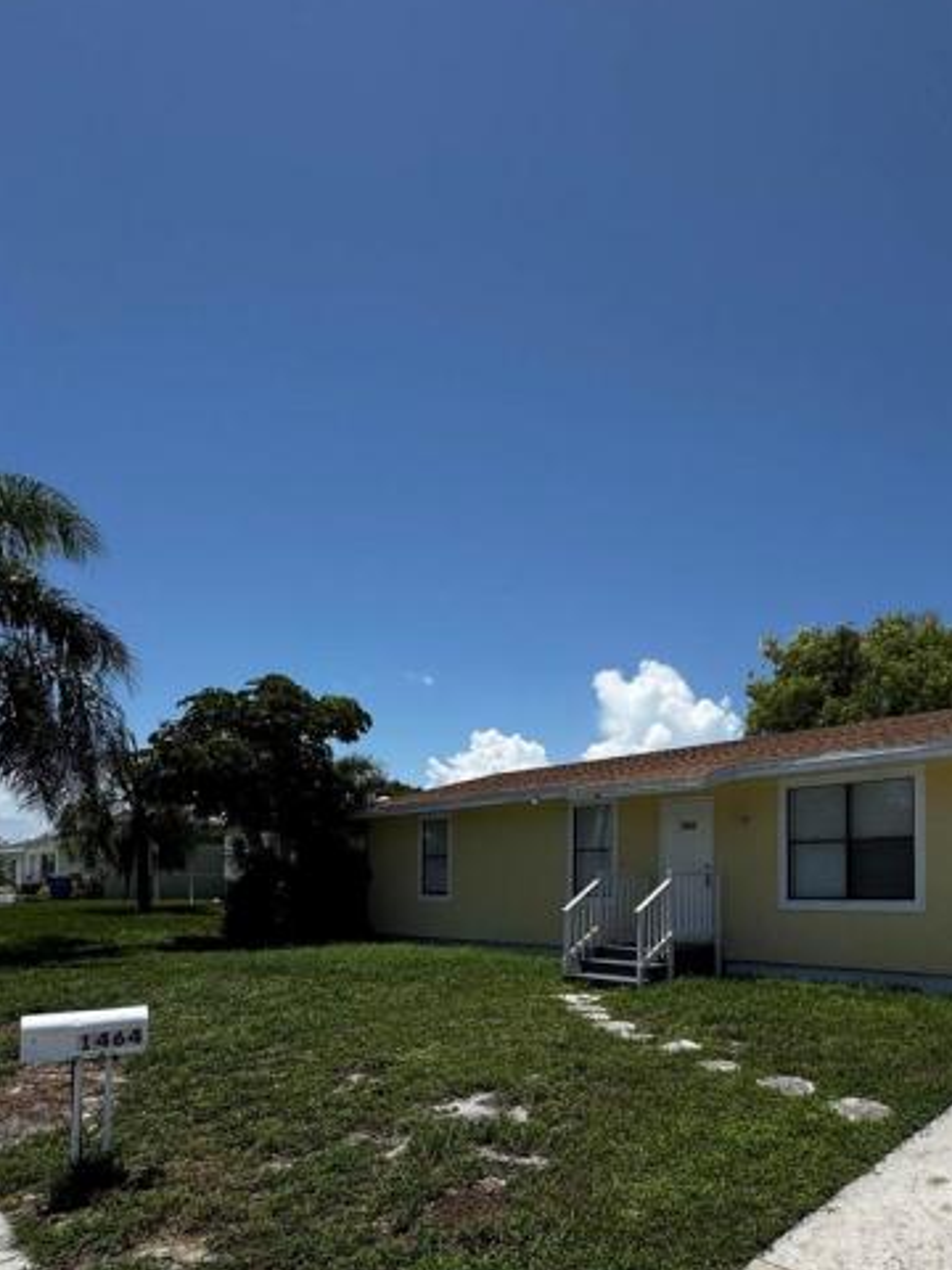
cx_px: 709
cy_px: 876
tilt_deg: +1.1
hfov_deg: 60.2
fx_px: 770
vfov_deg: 75.8
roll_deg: +0.2
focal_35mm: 21
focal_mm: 2.22
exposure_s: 1/2770
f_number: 2.2
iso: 50
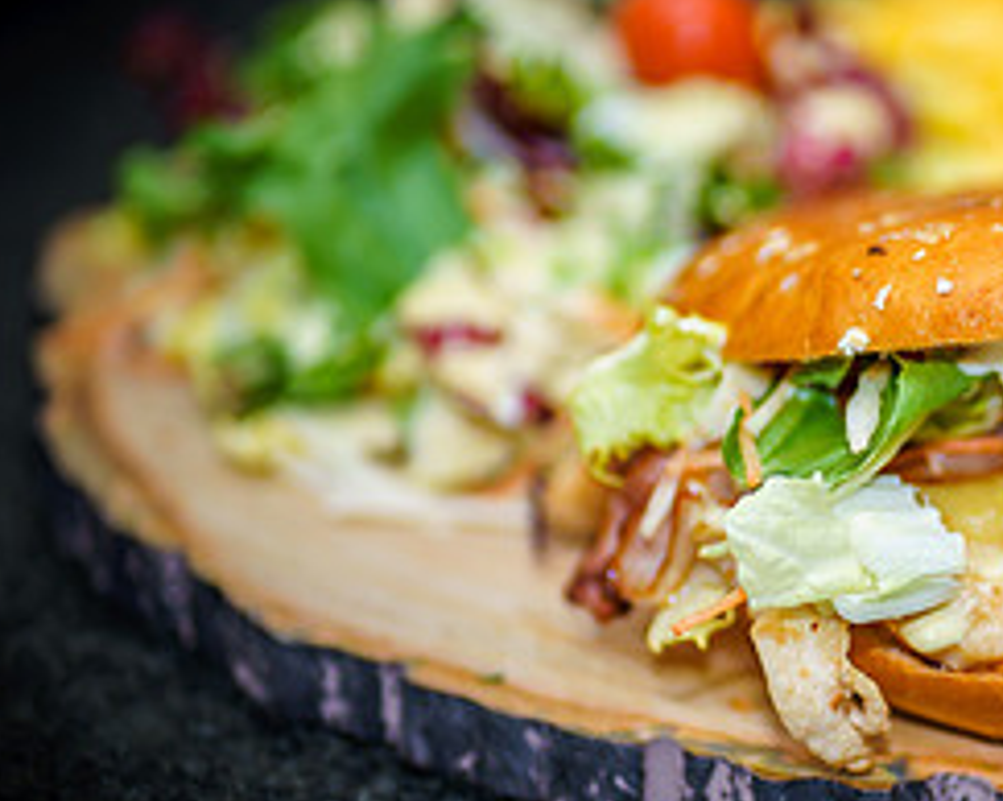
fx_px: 5784
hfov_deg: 9.8
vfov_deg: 7.9
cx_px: 1131
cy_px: 396
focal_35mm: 195
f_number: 1.8
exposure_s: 1/80
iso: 100
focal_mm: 85
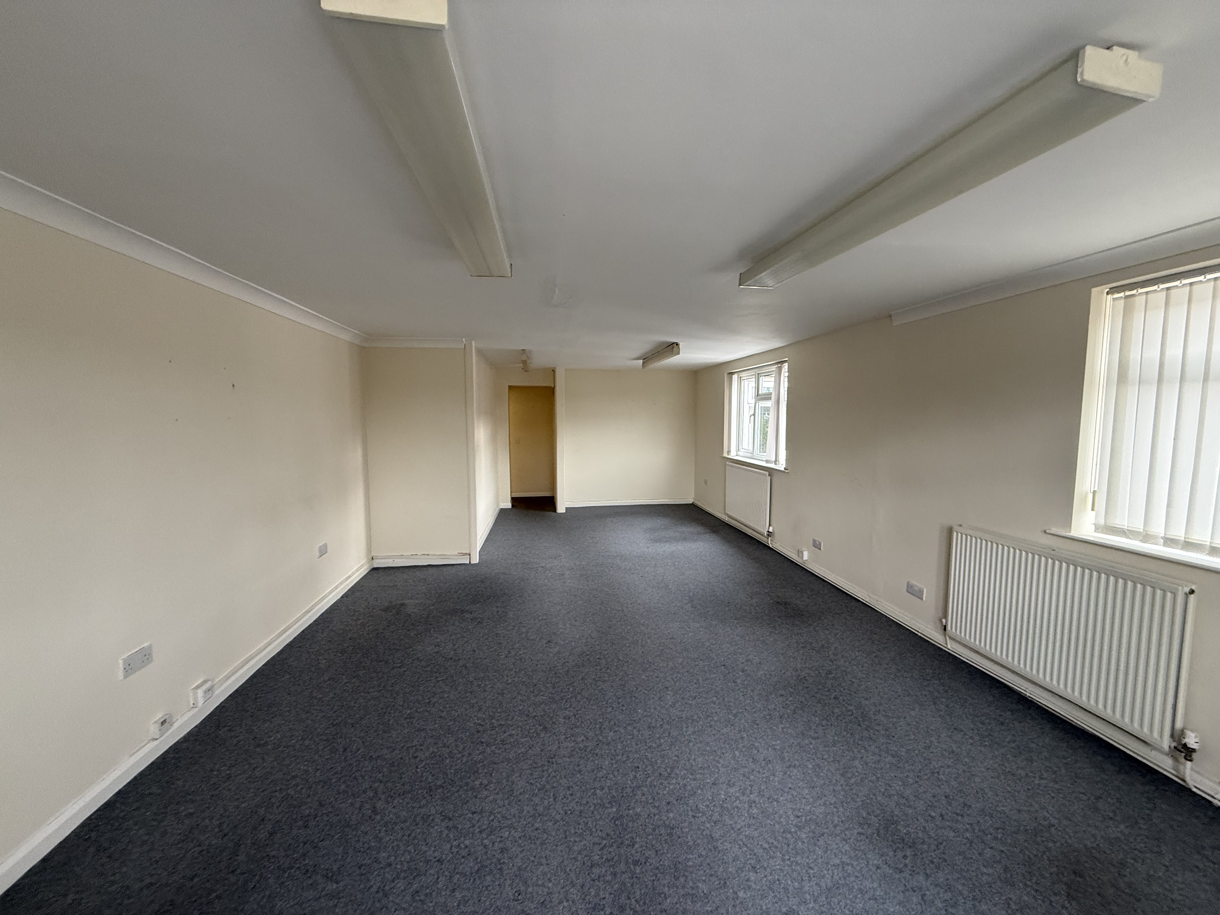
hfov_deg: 102.1
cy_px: 458
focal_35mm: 14
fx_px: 493
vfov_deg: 85.7
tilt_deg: -4.7
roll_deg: +0.2
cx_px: 610
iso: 250
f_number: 2.2
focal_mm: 2.22
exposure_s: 1/99
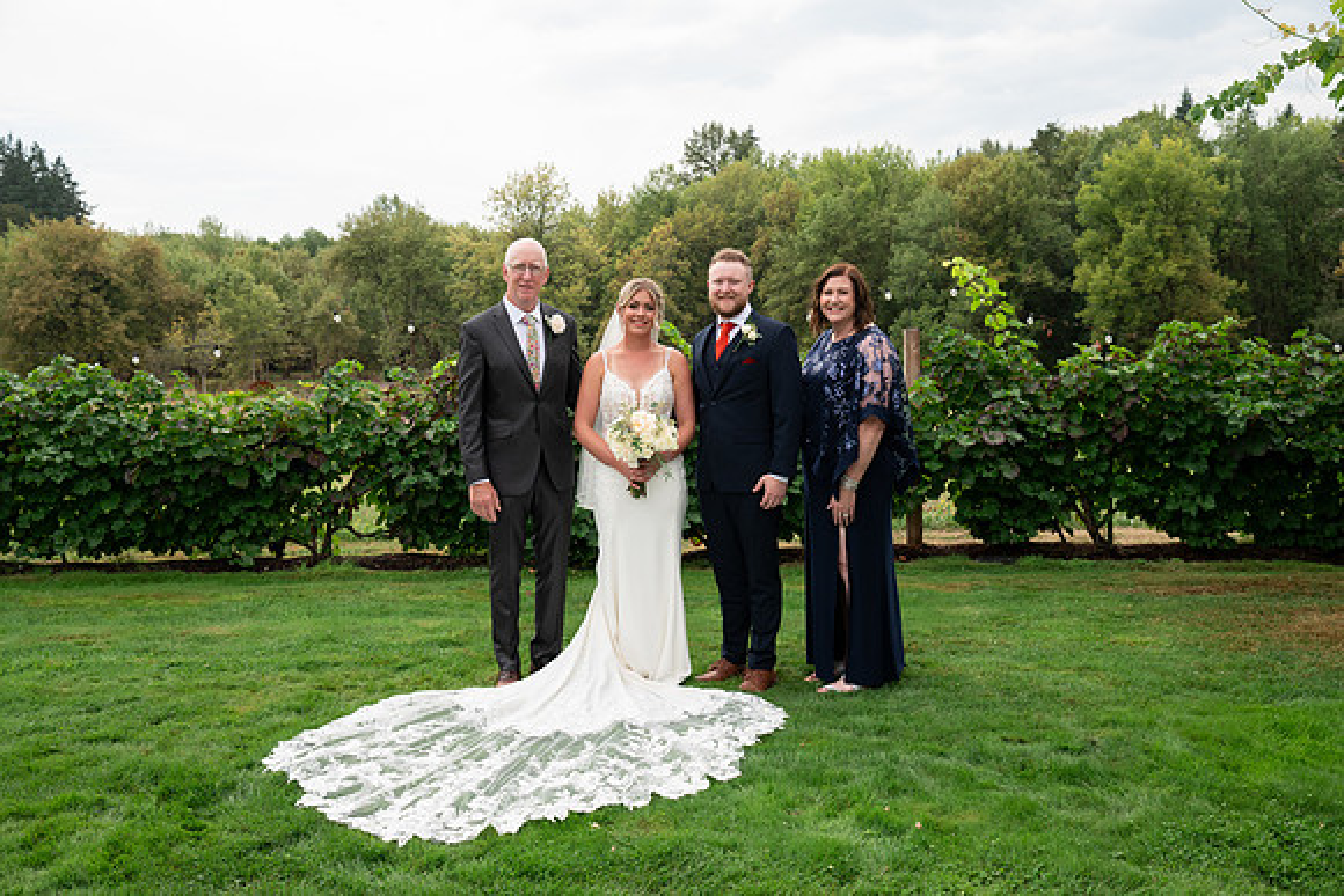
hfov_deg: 54.4
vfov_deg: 37.9
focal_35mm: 35
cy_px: 448
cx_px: 672
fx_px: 1307
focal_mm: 35
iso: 250
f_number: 5.6
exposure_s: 1/400
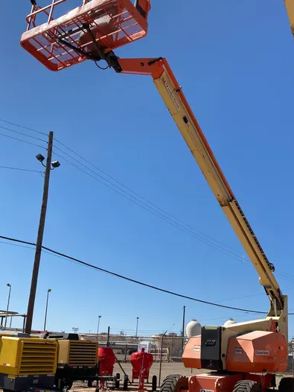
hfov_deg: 36.7
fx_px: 441
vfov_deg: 47.5
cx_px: 175
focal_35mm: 39
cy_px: 242
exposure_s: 1/2558
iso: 20
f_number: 1.8
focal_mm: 3.99
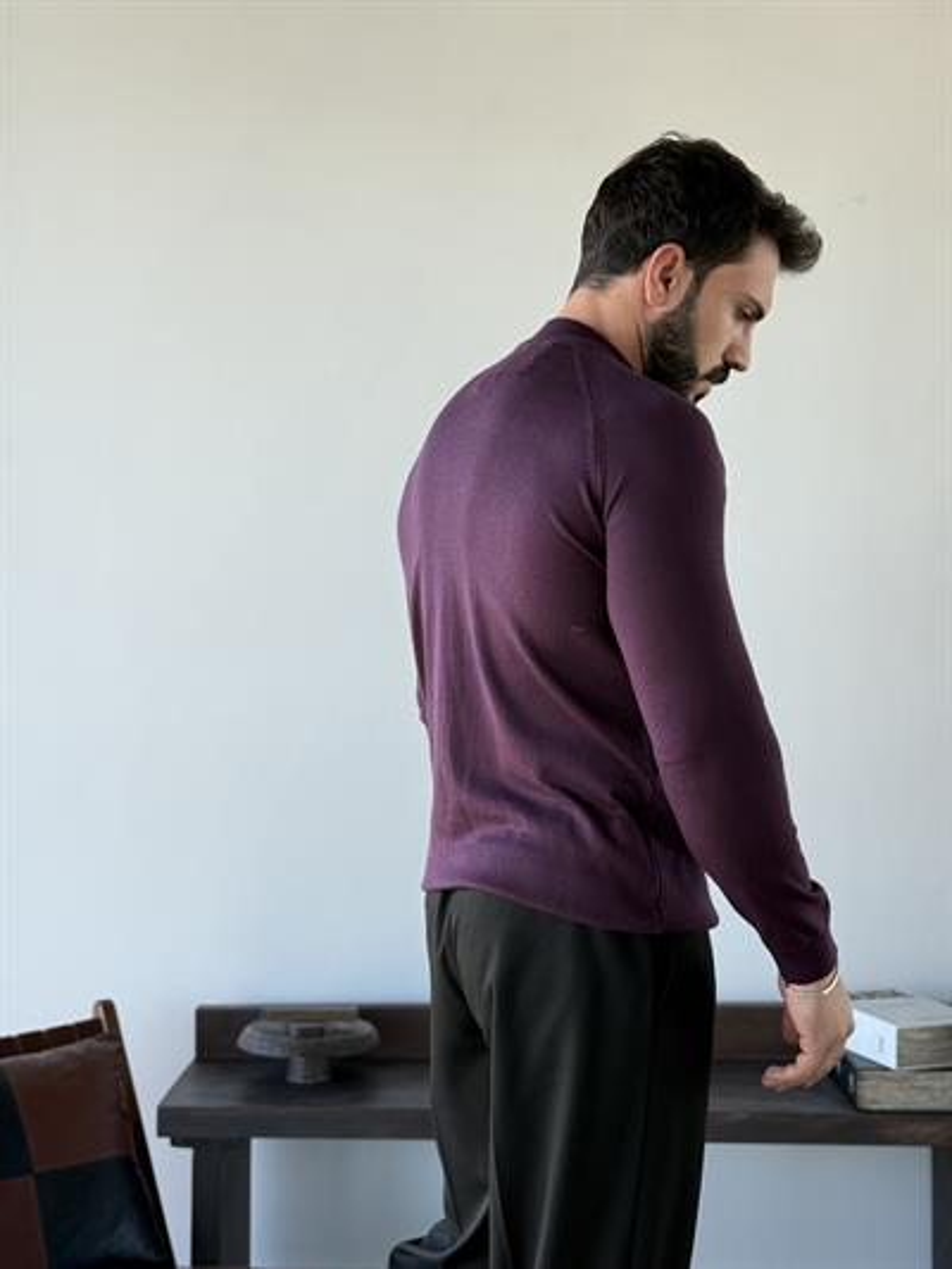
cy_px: 634
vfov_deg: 39.6
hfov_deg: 30.3
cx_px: 476
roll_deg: +0.0
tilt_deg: -0.2
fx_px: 1759
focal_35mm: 48
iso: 64
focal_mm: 6.76
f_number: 1.78
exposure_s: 1/234
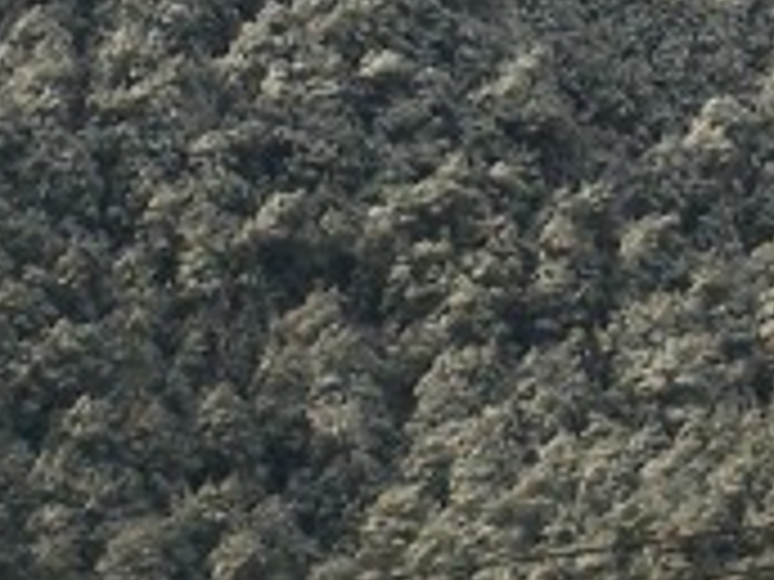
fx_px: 13304
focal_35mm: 595
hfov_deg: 3.3
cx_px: 1170
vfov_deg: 2.5
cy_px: -571
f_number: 3.2
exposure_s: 1/500
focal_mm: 21.2
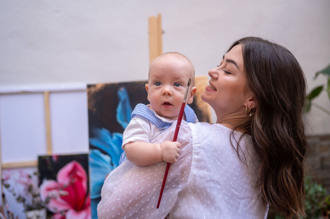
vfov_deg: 33.4
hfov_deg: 48.5
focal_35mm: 40
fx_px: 366
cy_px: 110
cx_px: 165
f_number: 2
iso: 160
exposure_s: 1/200
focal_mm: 40
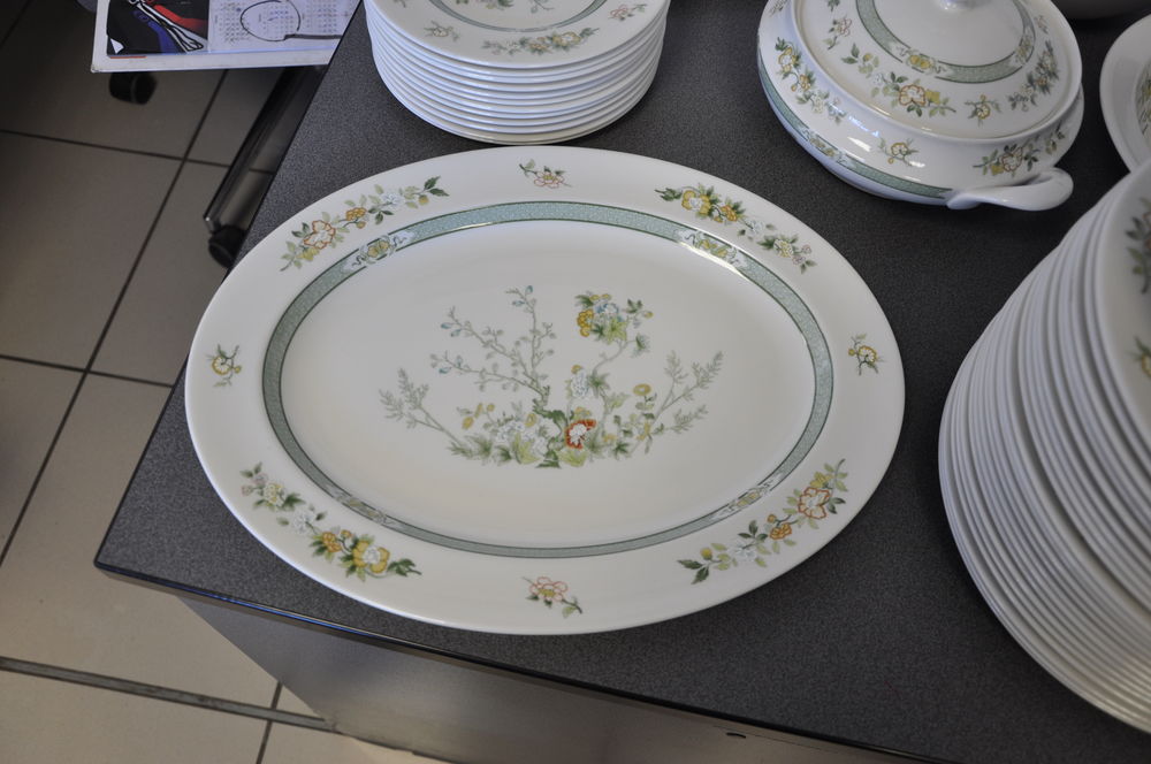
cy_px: 382
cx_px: 576
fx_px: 1006
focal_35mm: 32
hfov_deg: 59.6
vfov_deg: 41.6
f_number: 4
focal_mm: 21
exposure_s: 1/60
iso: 400
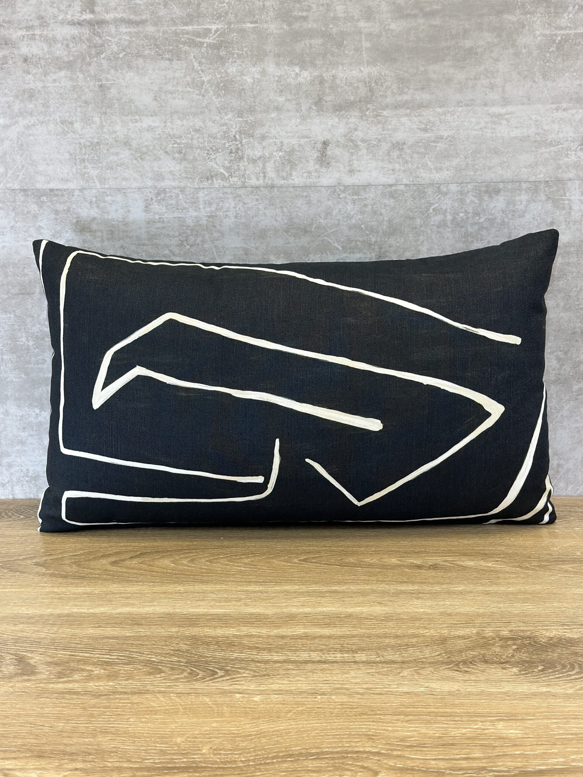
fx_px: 1078
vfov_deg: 39.7
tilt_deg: -12.4
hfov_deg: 30.3
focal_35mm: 48
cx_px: 292
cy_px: 388
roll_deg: +1.0
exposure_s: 1/120
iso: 100
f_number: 1.78
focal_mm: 6.86
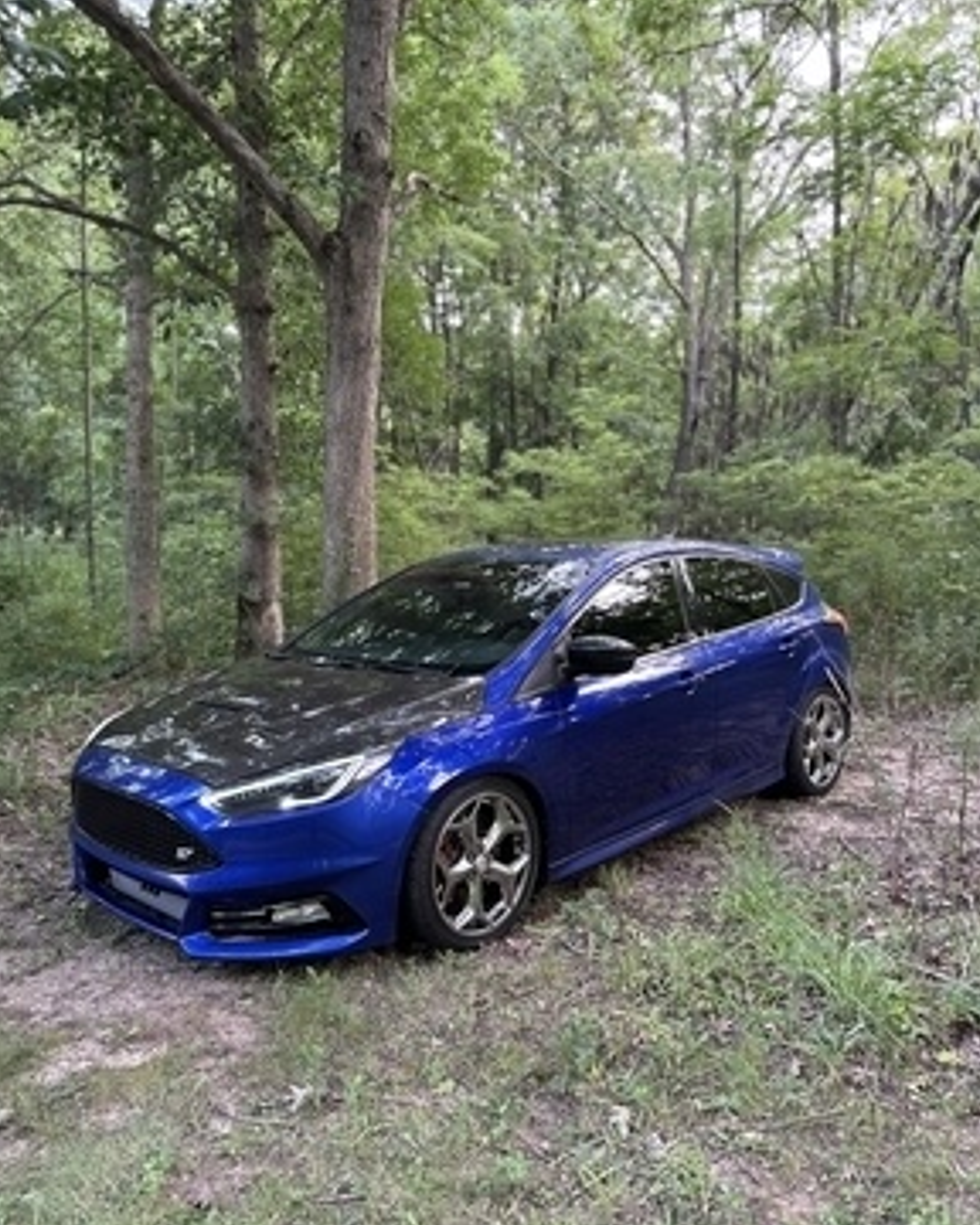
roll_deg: -2.0
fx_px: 943
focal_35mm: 26
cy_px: 677
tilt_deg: -8.1
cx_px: 480
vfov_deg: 65.9
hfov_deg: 54.9
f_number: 1.78
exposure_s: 1/60
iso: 250
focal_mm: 6.86
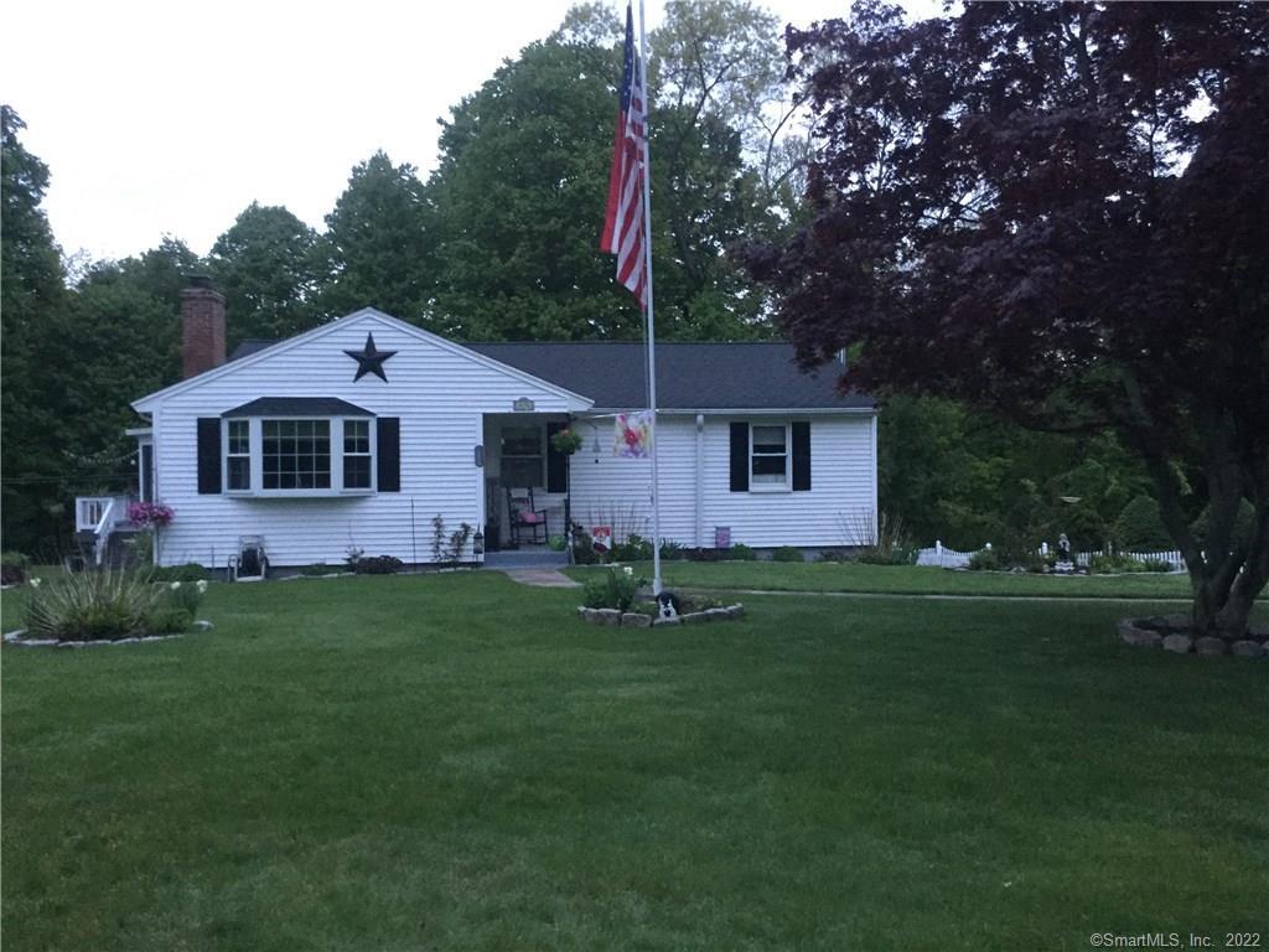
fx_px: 1136
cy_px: 476
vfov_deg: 45.4
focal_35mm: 31
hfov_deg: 58.4
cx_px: 634
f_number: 2.4
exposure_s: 1/30
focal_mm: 3.3
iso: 160
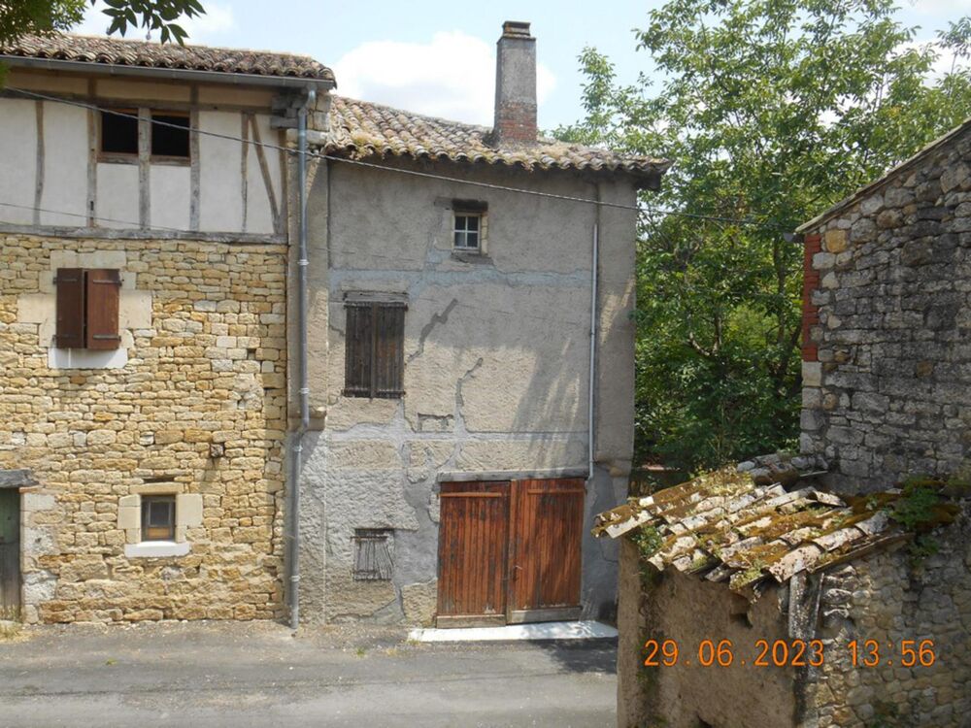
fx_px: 870
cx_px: 486
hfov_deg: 58.4
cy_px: 364
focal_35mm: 31
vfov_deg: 45.4
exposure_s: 1/500
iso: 80
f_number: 3.6
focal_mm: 5.5
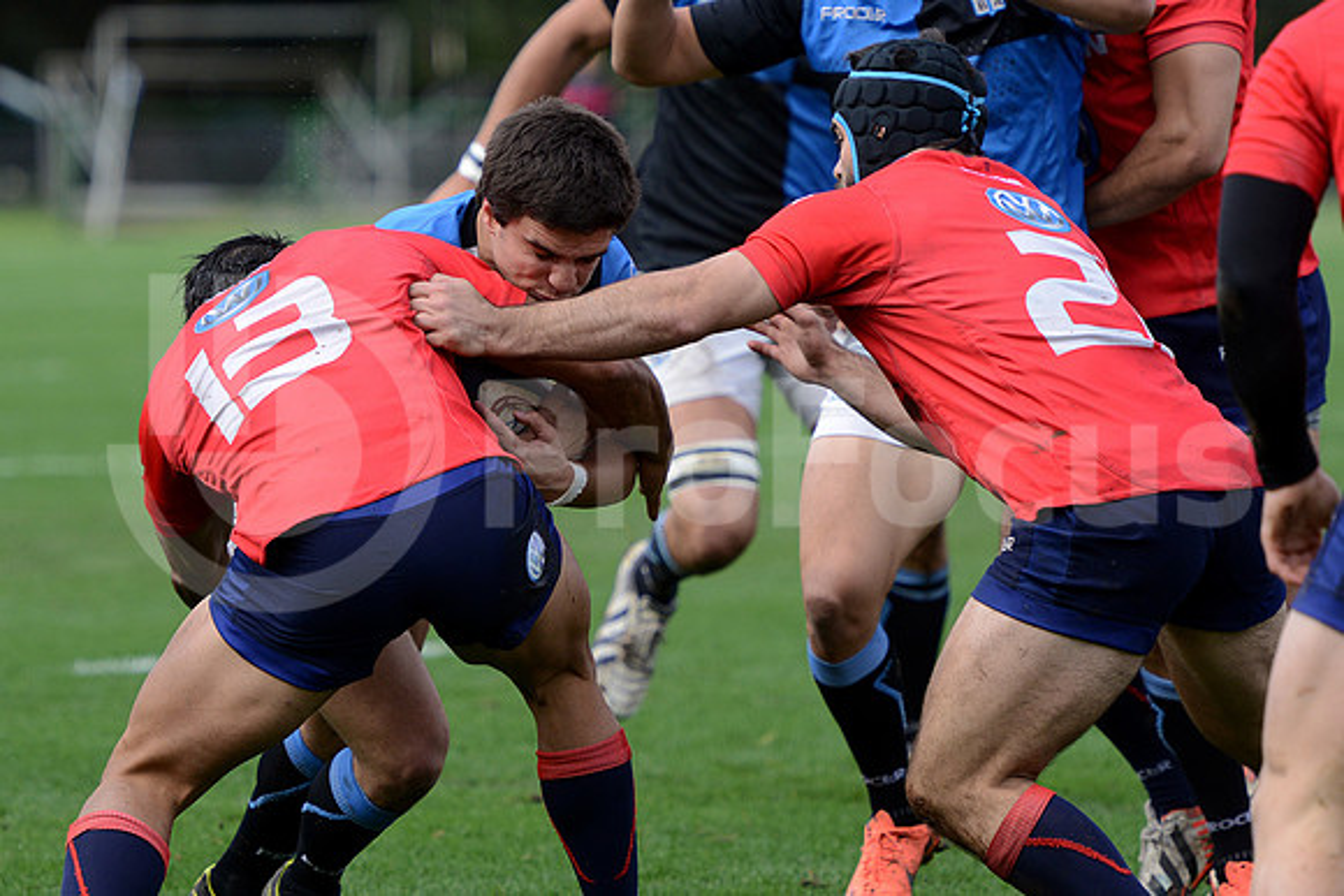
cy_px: 448
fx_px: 8962
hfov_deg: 8.6
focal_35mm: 240
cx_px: 672
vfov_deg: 5.7
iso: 640
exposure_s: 1/1000
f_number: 4
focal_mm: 240
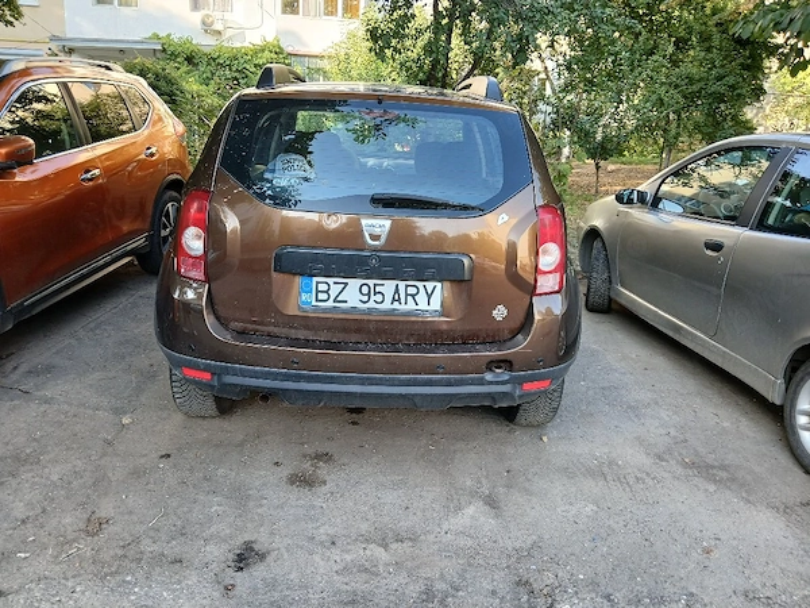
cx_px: 405
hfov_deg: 67.3
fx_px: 608
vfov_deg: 53.1
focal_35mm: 26
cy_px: 304
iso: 25
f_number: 1.8
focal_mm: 3.98
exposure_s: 1/50.3
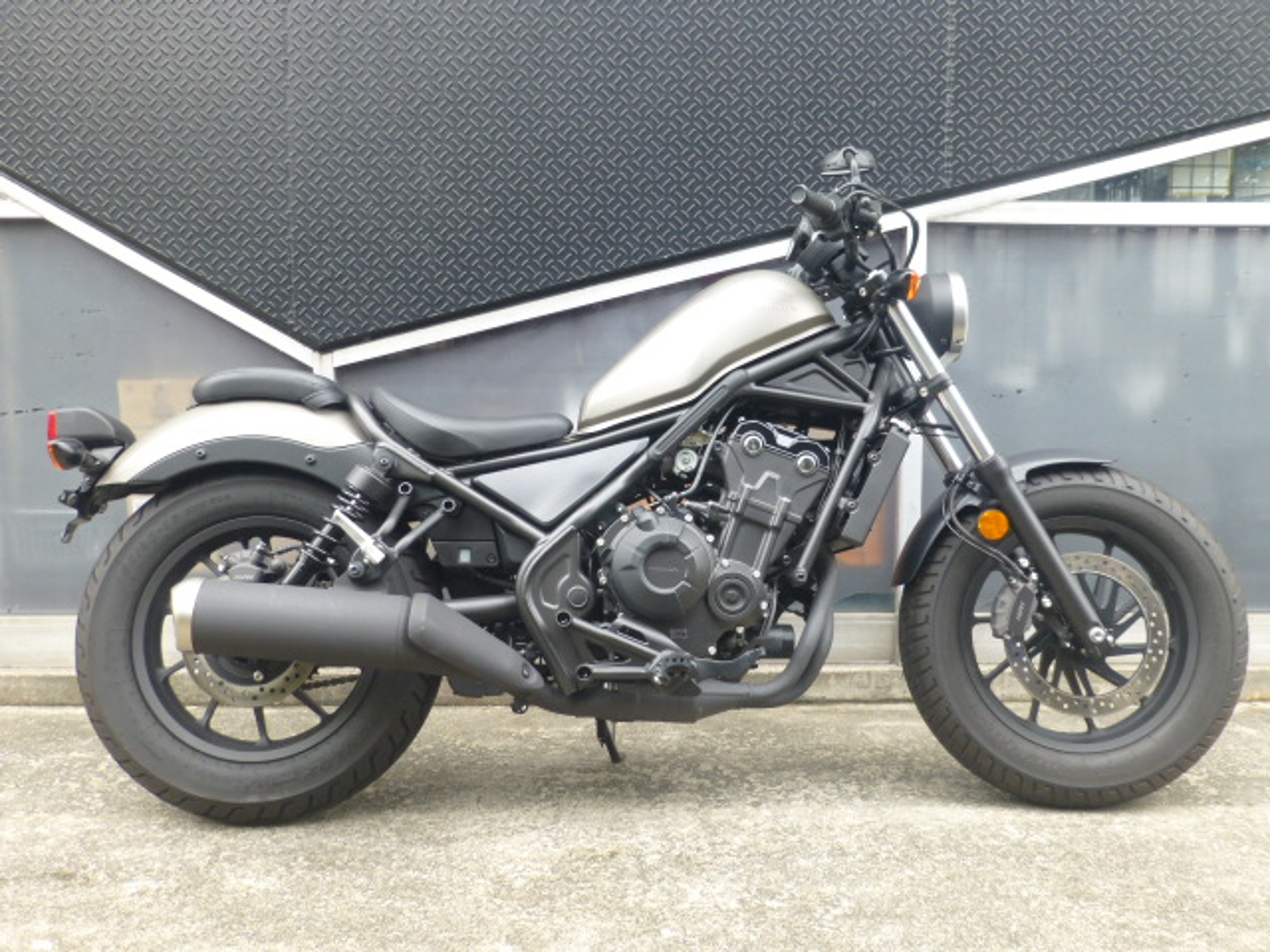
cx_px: 635
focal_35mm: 30
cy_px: 476
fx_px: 1101
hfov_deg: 60.0
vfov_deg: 46.8
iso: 100
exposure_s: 1/60
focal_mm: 5.4
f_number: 3.6
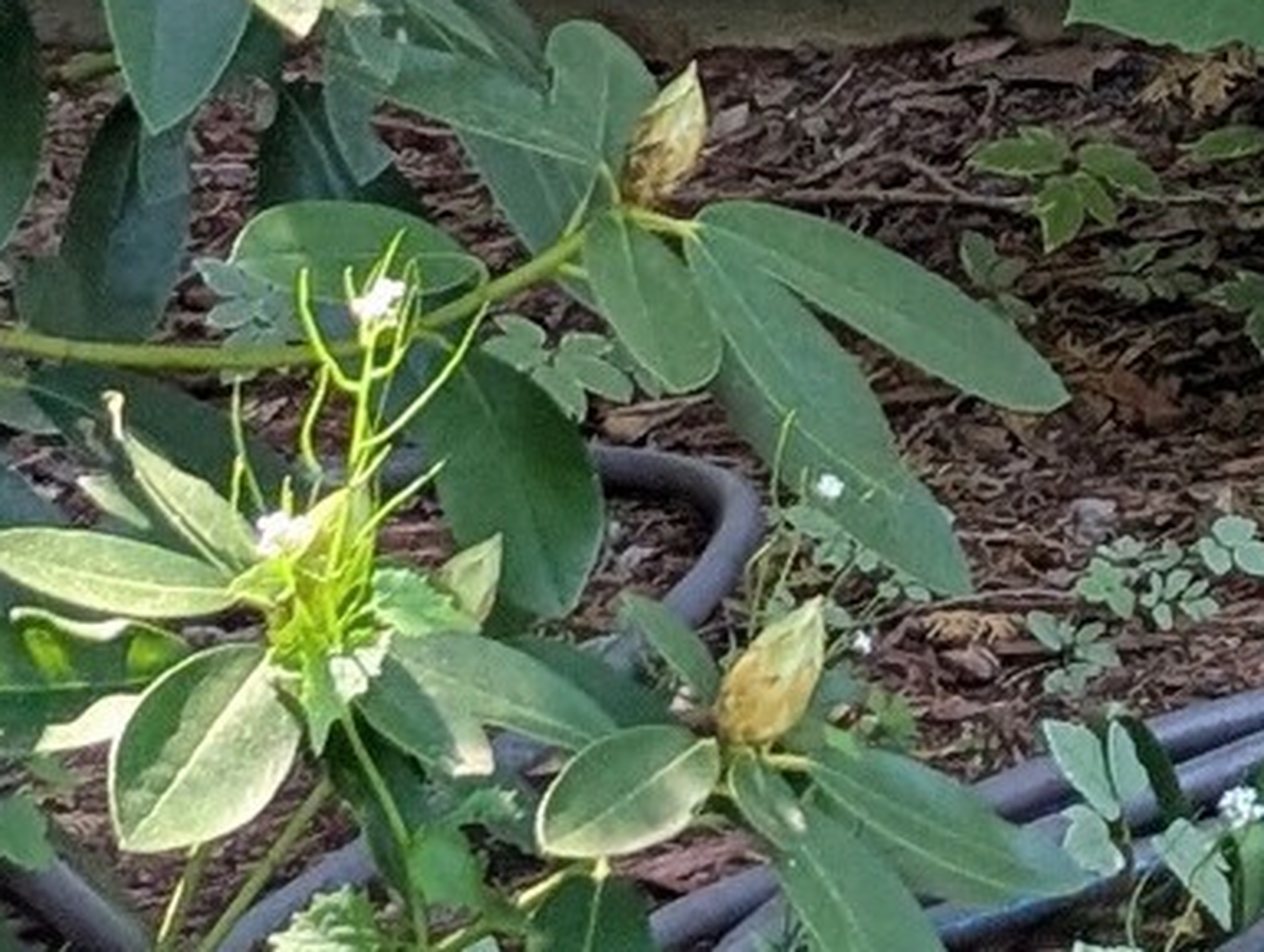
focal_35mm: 191
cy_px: -1828
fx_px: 6985
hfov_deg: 8.2
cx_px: 4216
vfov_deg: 7.0
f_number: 1.68
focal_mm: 6.9
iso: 108
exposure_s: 1/264
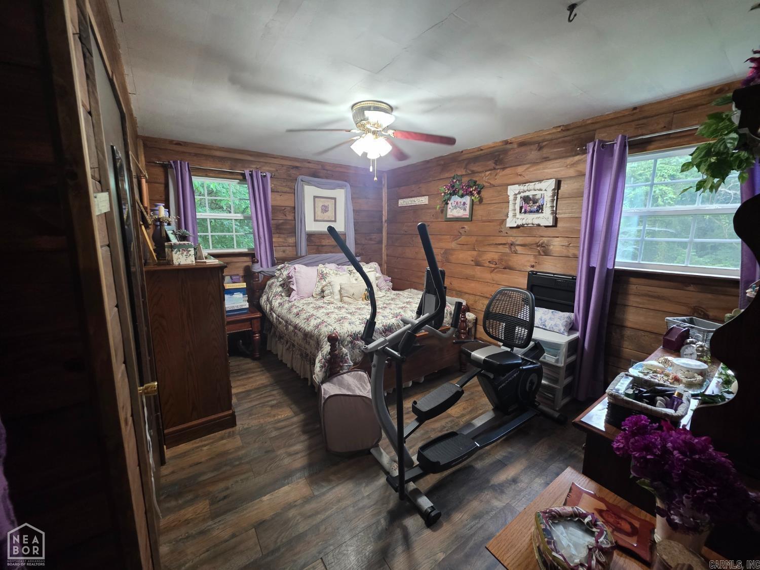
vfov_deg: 89.9
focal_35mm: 13
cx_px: 380
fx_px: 285
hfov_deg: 106.2
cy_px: 285
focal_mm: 2.2
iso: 400
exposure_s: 1/60
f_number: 1.9
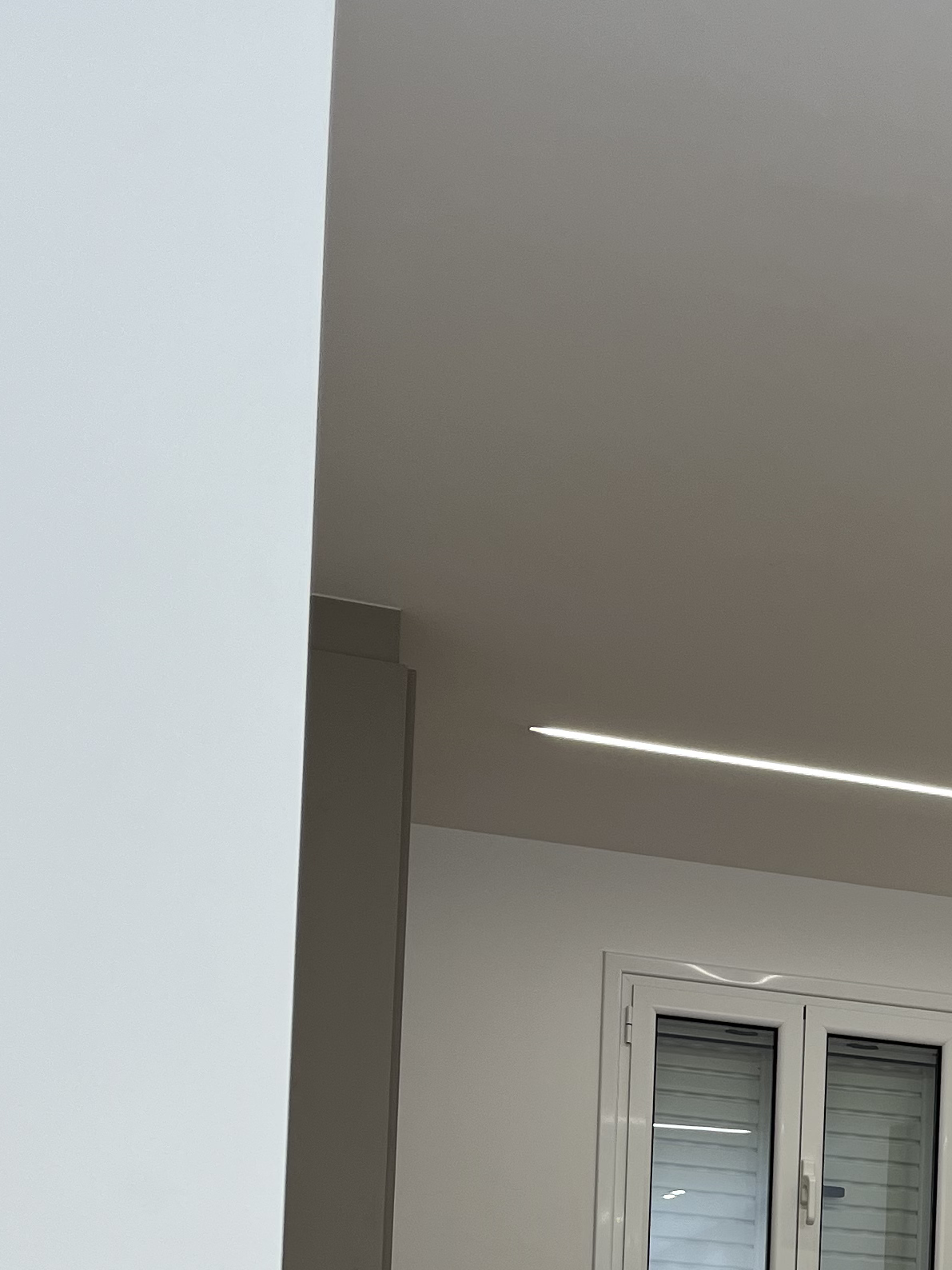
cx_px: 959
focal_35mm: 66
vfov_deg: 26.7
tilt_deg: +1.6
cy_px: 1443
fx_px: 2420
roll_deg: -1.5
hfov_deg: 21.4
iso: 32
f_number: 1.6
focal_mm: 5.1
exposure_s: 1/116
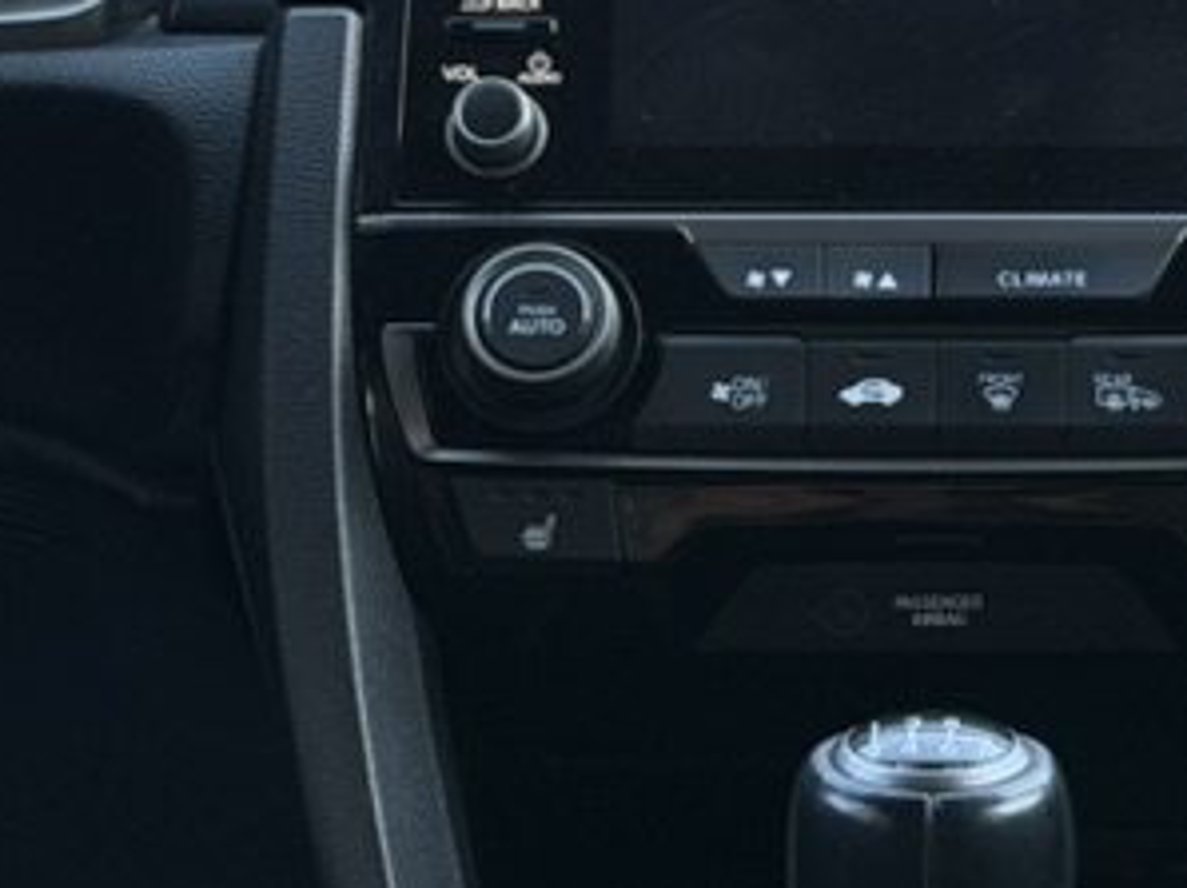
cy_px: 402
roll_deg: +0.3
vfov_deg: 9.0
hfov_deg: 11.9
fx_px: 5653
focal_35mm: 165
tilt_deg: -15.8
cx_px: 928
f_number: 1.78
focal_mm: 6.76
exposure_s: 1/181
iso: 200
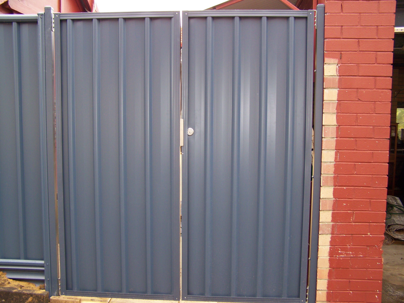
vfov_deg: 37.7
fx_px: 443
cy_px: 152
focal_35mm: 38
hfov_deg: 49.0
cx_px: 202
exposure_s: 1/60
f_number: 2.8
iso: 80
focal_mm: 6.3
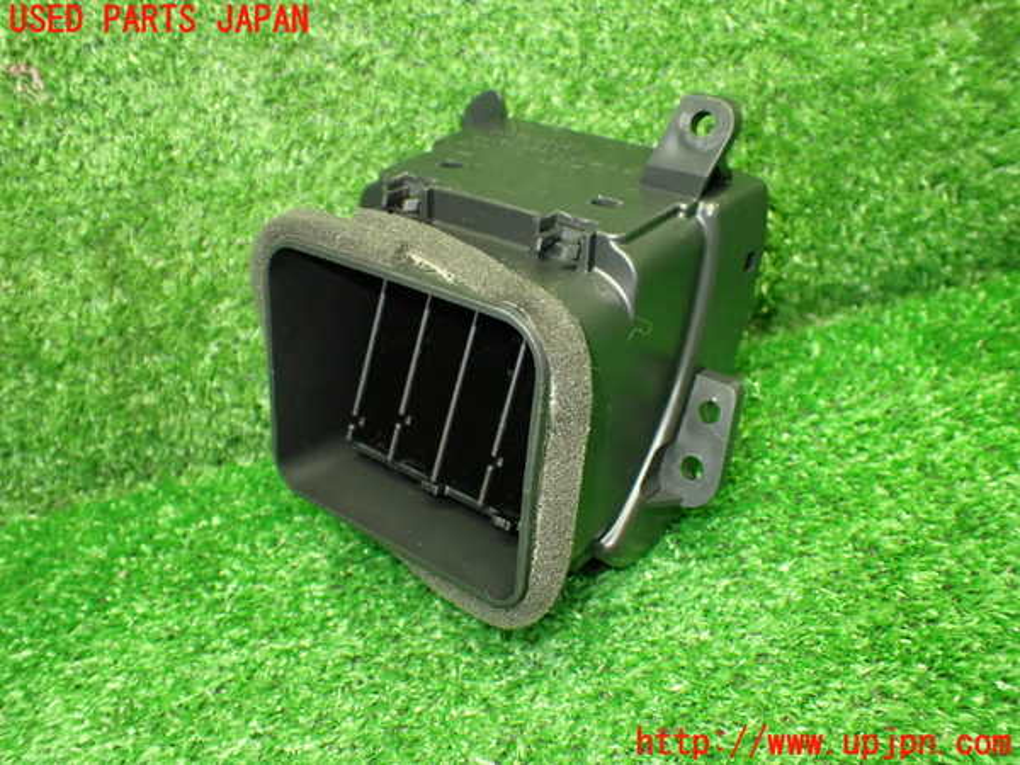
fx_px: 884
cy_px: 382
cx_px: 510
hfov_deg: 60.0
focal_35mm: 30
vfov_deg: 46.8
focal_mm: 5.4
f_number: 2.3
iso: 800
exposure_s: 1/60
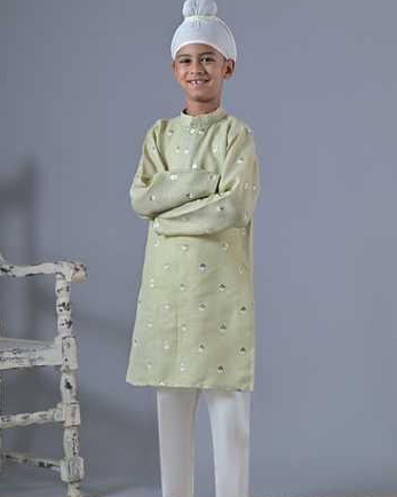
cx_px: 198
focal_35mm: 75
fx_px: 1102
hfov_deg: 20.4
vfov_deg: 25.4
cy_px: 272
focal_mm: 66
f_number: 4
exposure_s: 1/160
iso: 800
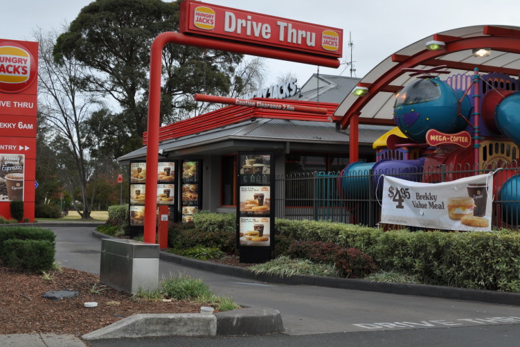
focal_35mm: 49
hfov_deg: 40.3
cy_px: 168
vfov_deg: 27.5
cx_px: 283
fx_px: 708
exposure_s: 1/100
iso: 200
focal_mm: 24
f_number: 10
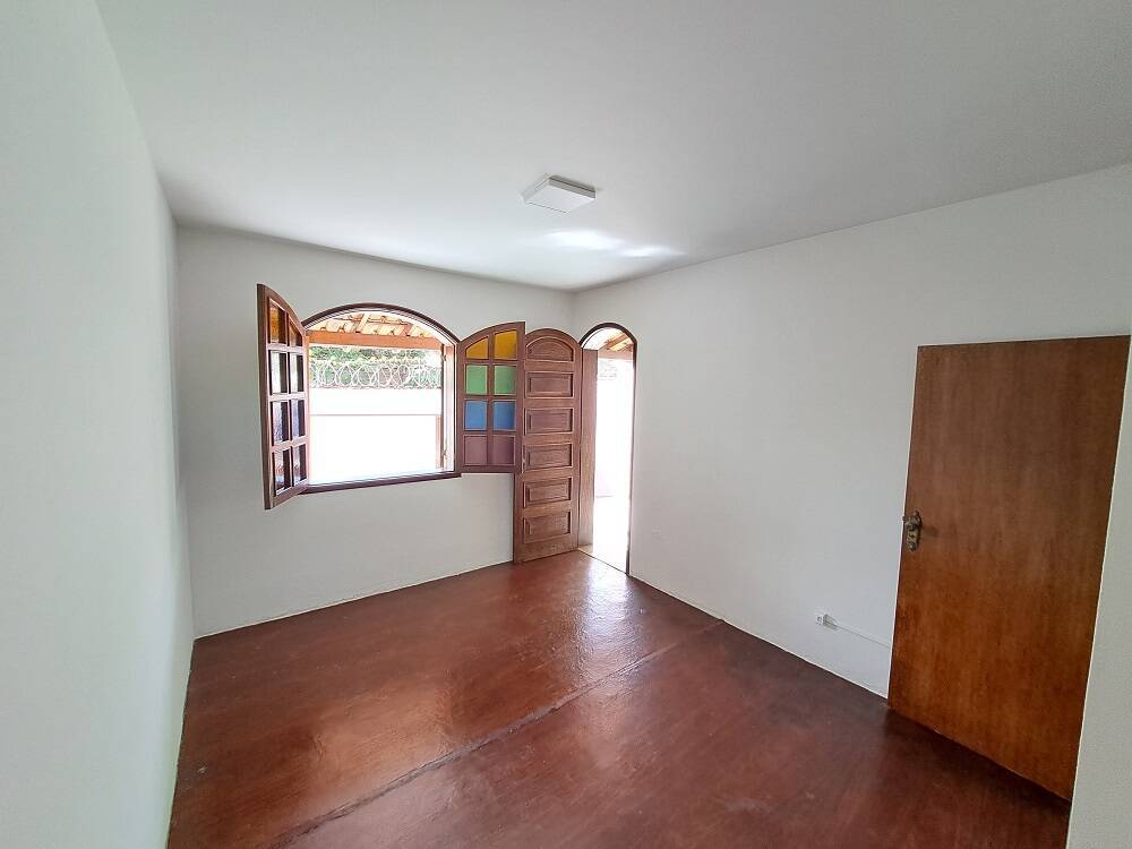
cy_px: 424
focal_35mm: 13
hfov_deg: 106.2
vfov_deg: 89.9
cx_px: 566
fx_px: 425
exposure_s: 1/40
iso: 80
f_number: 2.2
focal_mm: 1.74
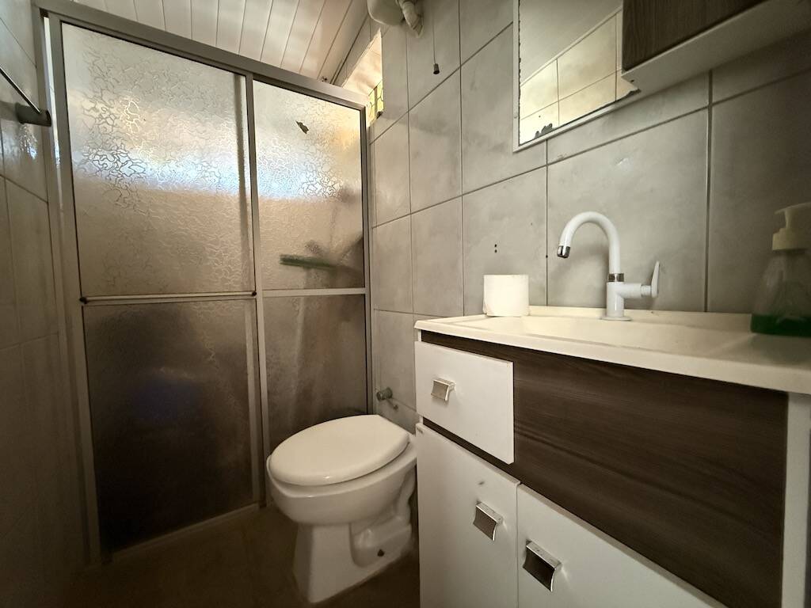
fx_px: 328
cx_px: 406
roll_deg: +1.6
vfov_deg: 85.7
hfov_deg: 102.1
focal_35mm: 14
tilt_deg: -3.1
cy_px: 304
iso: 1600
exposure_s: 1/51
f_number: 2.2
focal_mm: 2.22
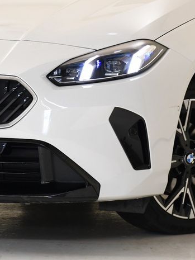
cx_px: 75
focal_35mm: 335
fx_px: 2515
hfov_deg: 4.4
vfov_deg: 5.9
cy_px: 41
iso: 640
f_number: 5.3
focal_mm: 90
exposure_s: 1/40
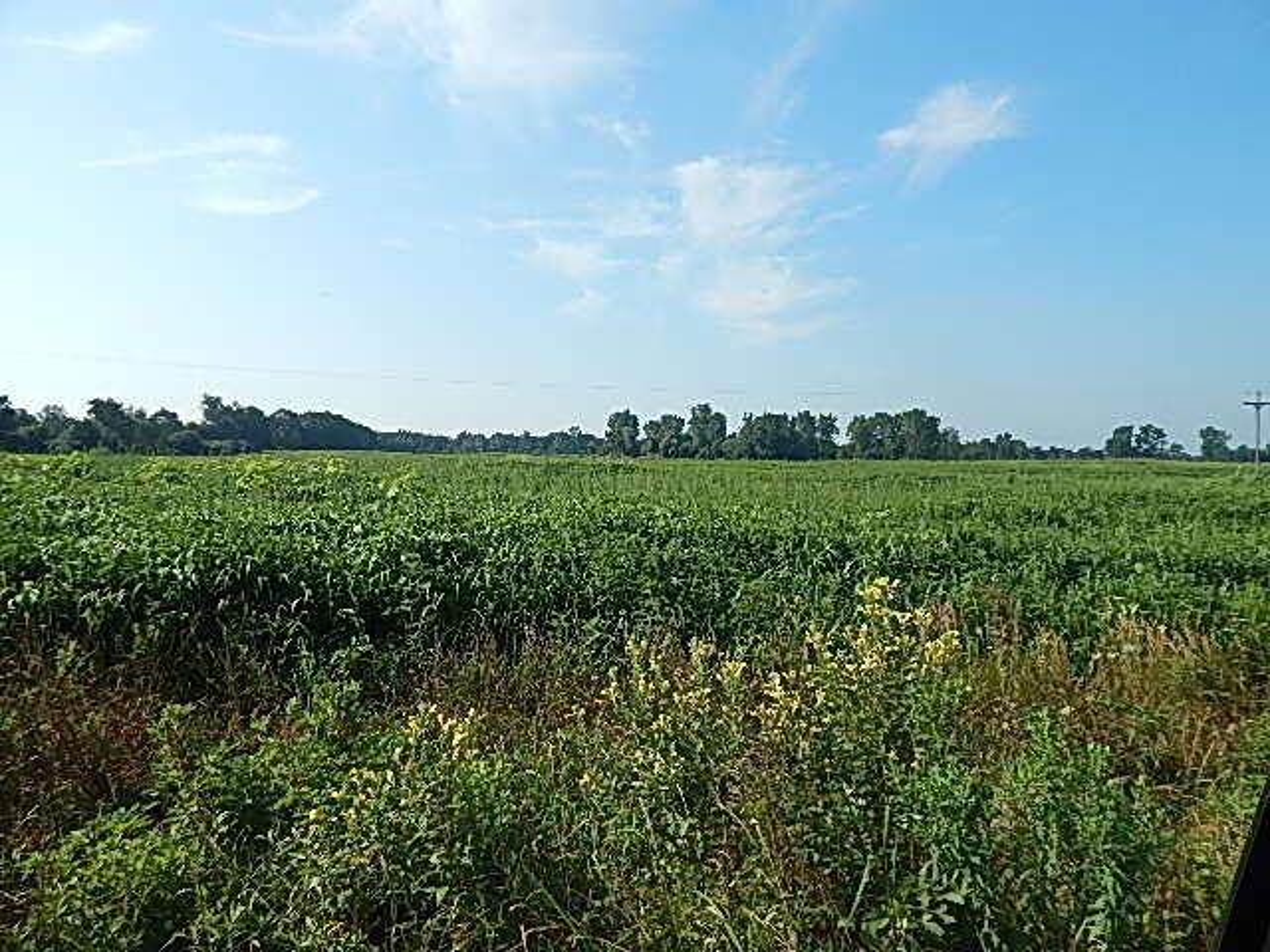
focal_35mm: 22
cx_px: 635
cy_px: 476
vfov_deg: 61.1
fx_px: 807
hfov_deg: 76.4
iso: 125
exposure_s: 1/400
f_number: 6
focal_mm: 4
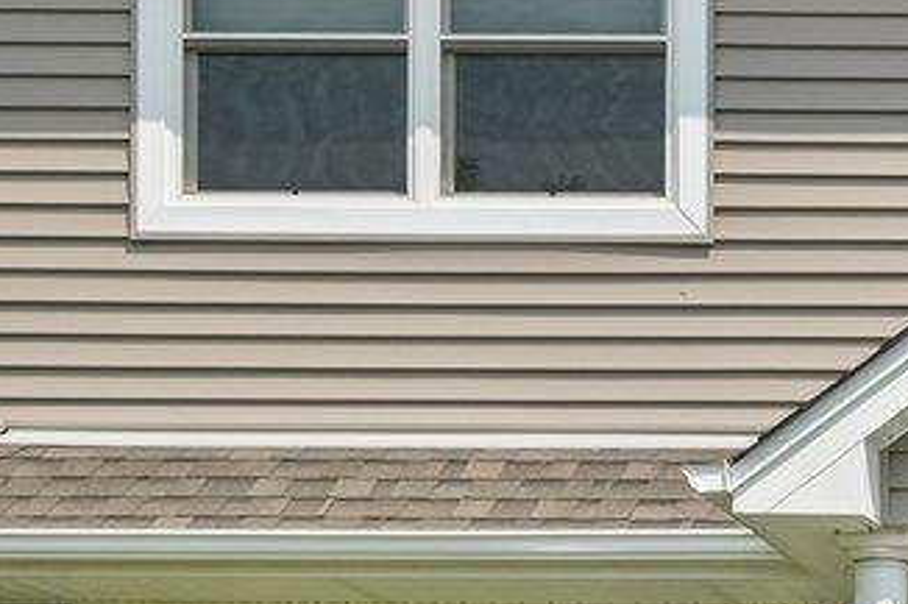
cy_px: 964
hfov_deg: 14.2
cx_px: 1504
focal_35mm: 132
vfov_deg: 10.0
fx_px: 3328
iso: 160
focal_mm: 21
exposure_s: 1/400
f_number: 9
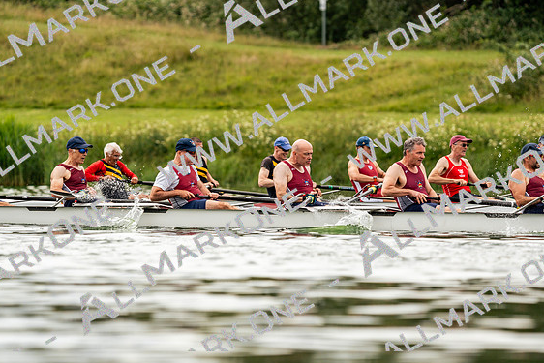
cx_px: 277
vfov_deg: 3.3
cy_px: 185
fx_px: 6303
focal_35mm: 417
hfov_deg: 4.9
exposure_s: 1/2000
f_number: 6.3
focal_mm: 404
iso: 400
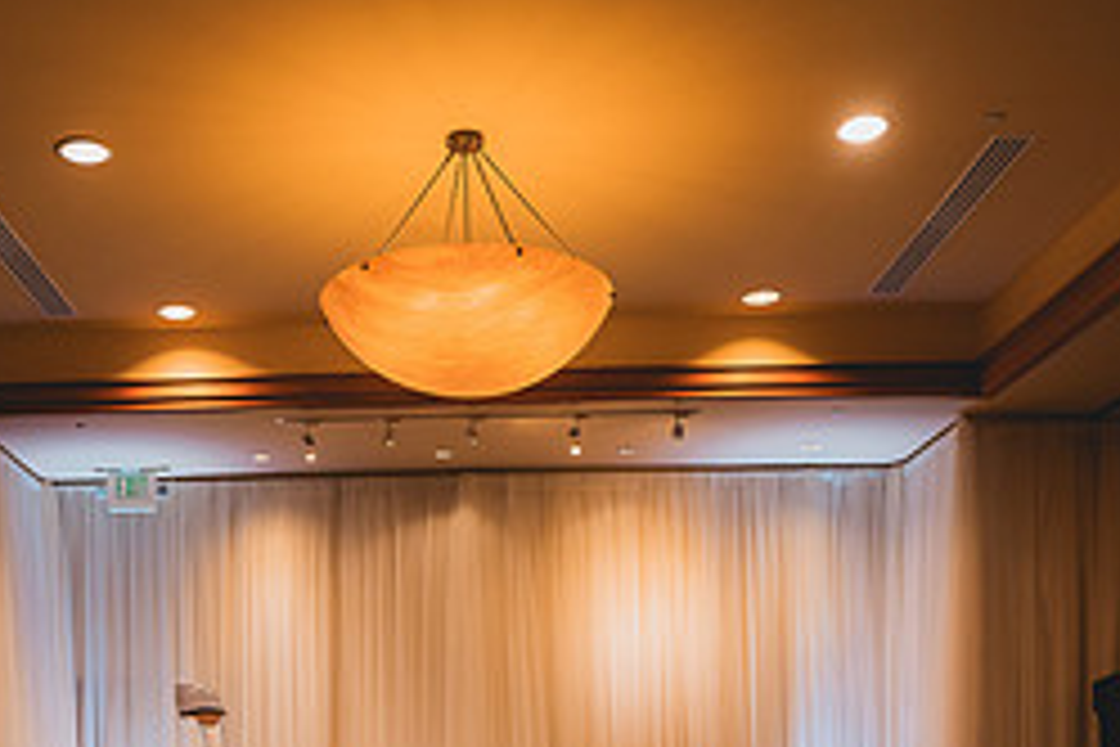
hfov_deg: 45.9
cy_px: 857
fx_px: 1307
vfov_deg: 28.4
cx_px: 409
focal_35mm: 42
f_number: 2.8
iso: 1250
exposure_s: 1/160
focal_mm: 18
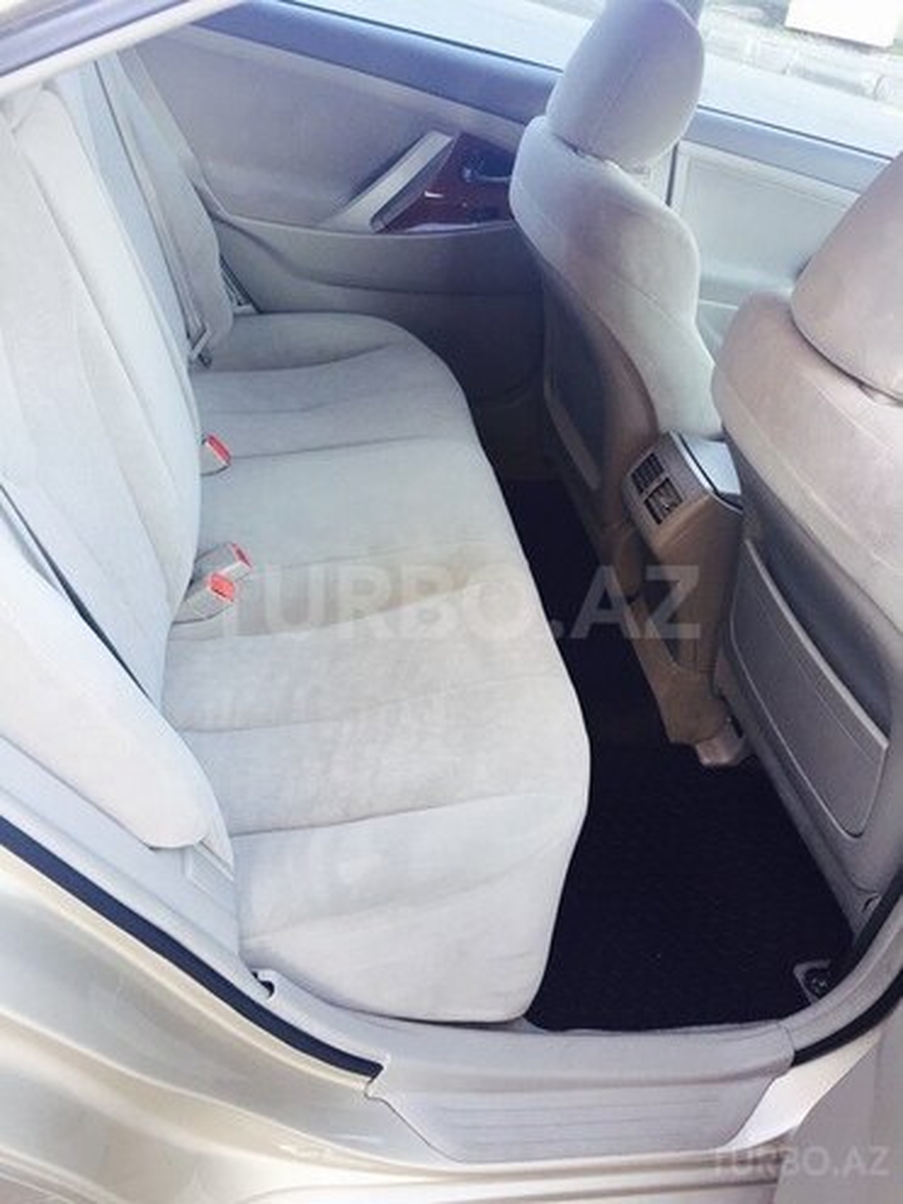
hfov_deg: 48.2
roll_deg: -9.2
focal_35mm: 29
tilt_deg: -31.7
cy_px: 602
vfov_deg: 61.7
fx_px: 1009
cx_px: 452
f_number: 2.2
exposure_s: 1/100
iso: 50
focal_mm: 4.15
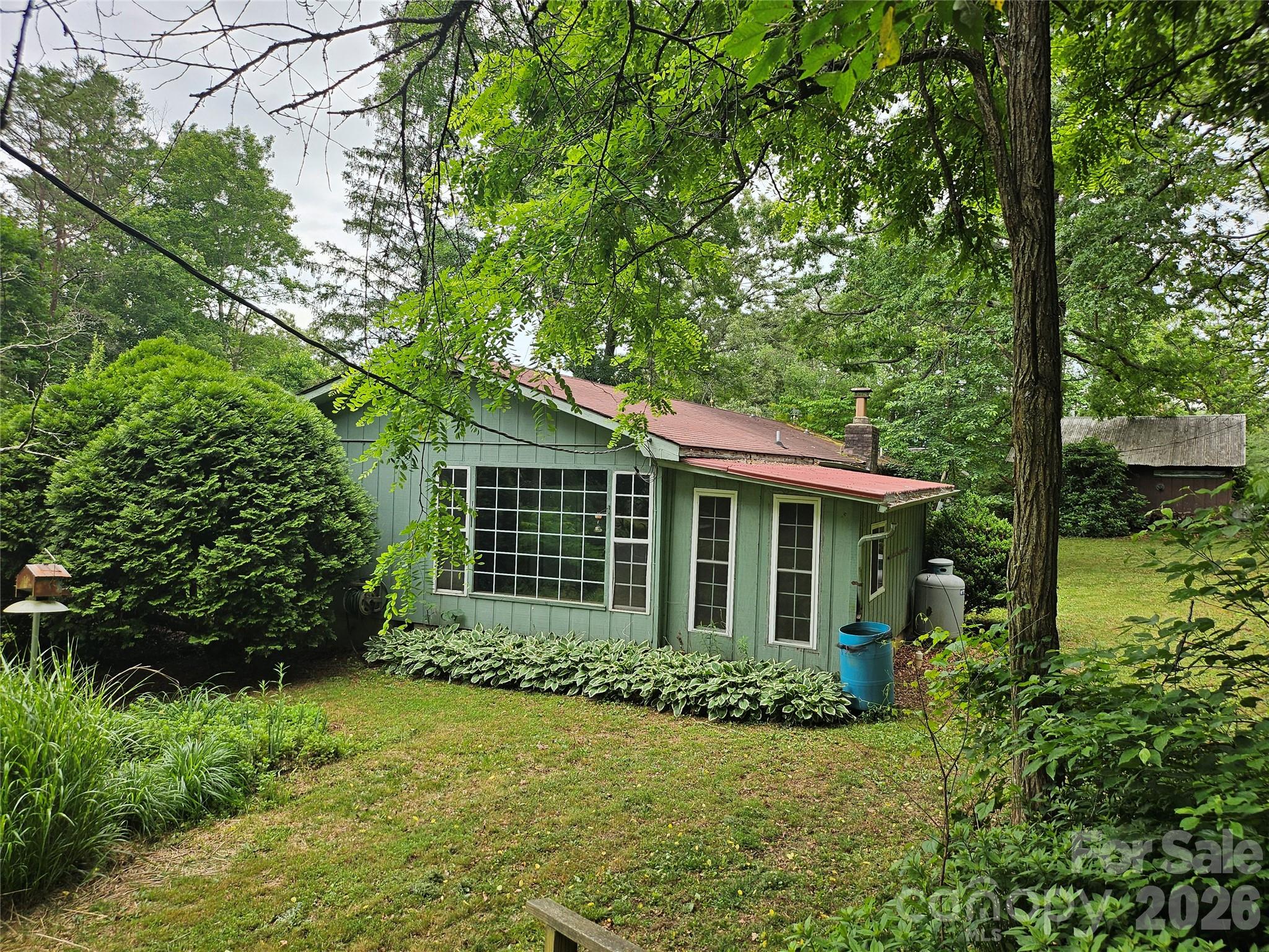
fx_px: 880
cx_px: 634
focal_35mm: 24
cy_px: 476
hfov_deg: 71.6
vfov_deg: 56.8
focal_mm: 5
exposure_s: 1/433
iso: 50
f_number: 1.8
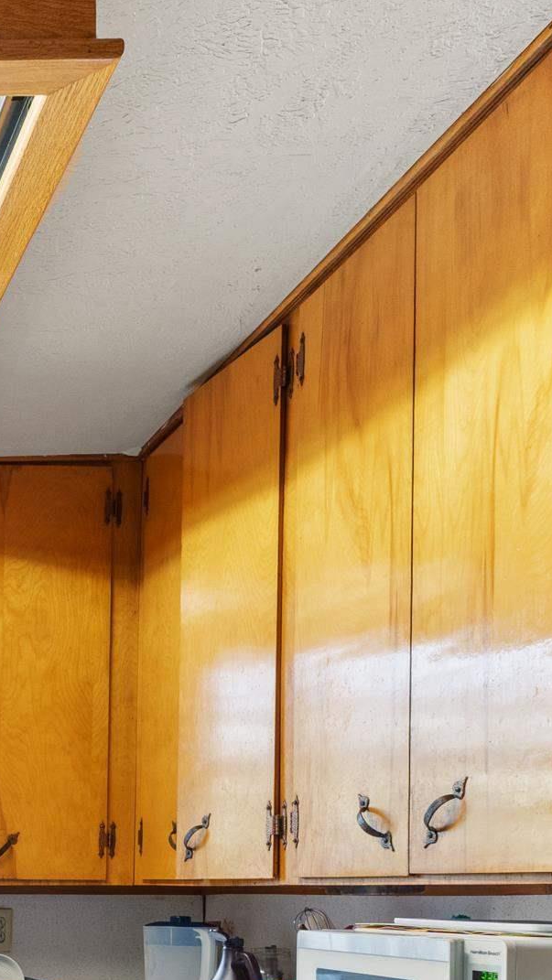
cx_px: -308
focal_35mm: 44
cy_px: 866
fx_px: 1144
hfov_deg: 21.9
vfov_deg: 42.8
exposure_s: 1/2.5
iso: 500
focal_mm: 10
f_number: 7.1
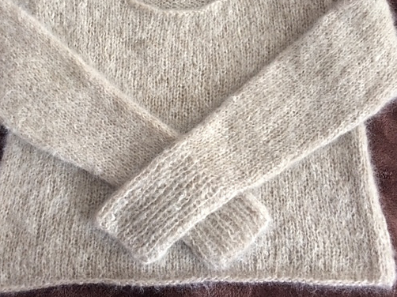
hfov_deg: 50.0
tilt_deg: -79.7
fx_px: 424
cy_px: 111
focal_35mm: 37
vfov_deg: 38.4
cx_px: 168
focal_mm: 4.15
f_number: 2.2
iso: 100
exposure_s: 1/30
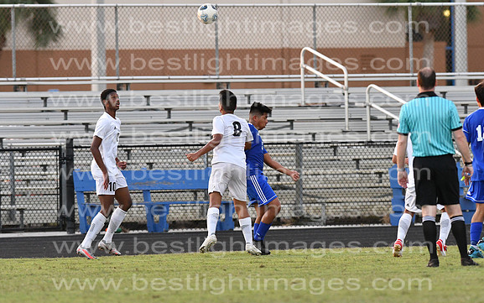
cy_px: 156
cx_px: 242
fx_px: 6083
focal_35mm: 461
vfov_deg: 2.9
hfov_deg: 4.6
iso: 4000
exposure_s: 1/1000
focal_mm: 300
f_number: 4.5
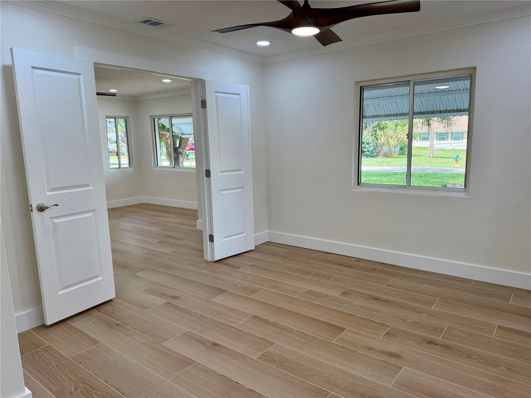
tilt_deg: -8.9
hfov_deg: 71.6
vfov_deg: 56.8
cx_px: 266
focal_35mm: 24
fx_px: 368
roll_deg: +0.9
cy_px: 199
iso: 125
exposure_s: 1/212
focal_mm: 6.76
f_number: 1.78
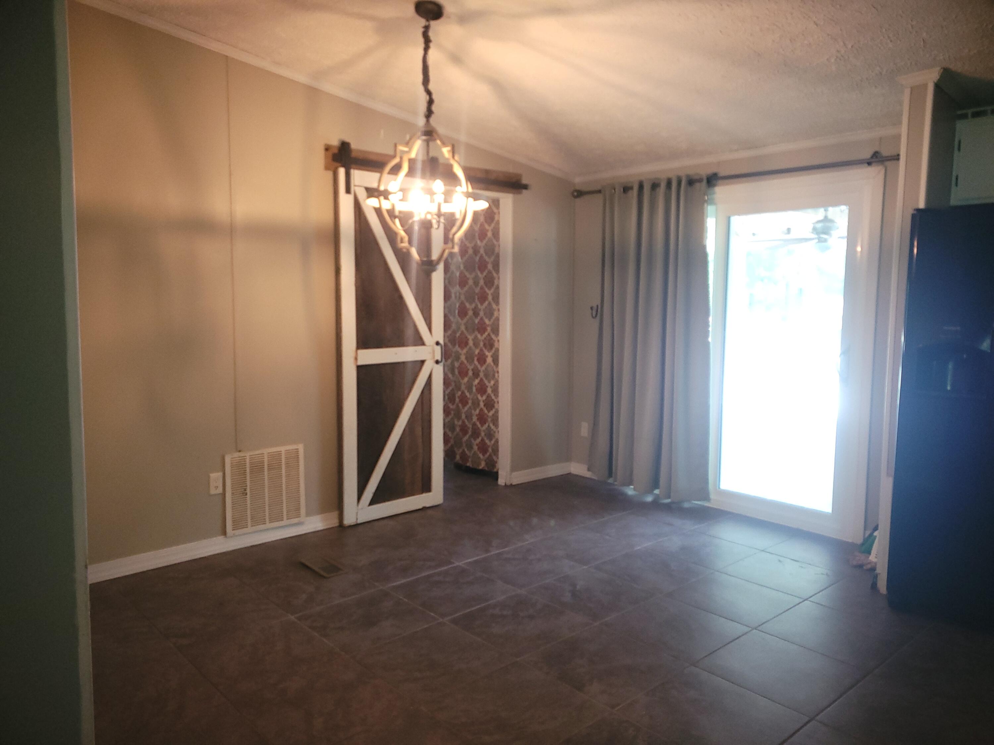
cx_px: 497
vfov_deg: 53.1
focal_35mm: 26
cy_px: 372
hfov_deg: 67.3
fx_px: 747
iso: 320
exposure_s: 1/60
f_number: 1.8
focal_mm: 5.4
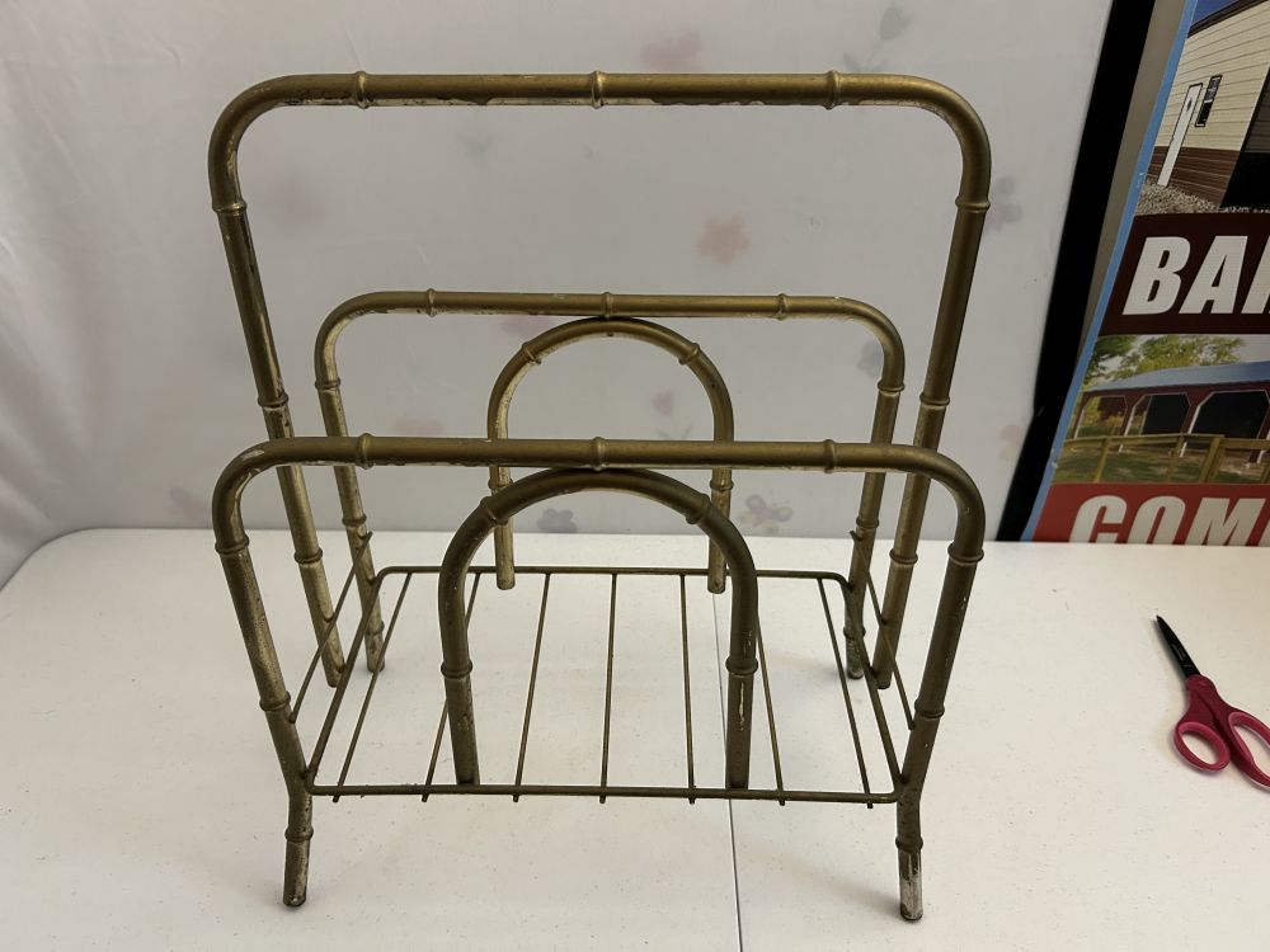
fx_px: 954
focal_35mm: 26
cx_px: 635
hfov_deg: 67.3
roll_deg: +0.0
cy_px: 476
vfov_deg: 53.1
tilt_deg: -33.5
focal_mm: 5.7
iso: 320
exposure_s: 1/60
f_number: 1.5
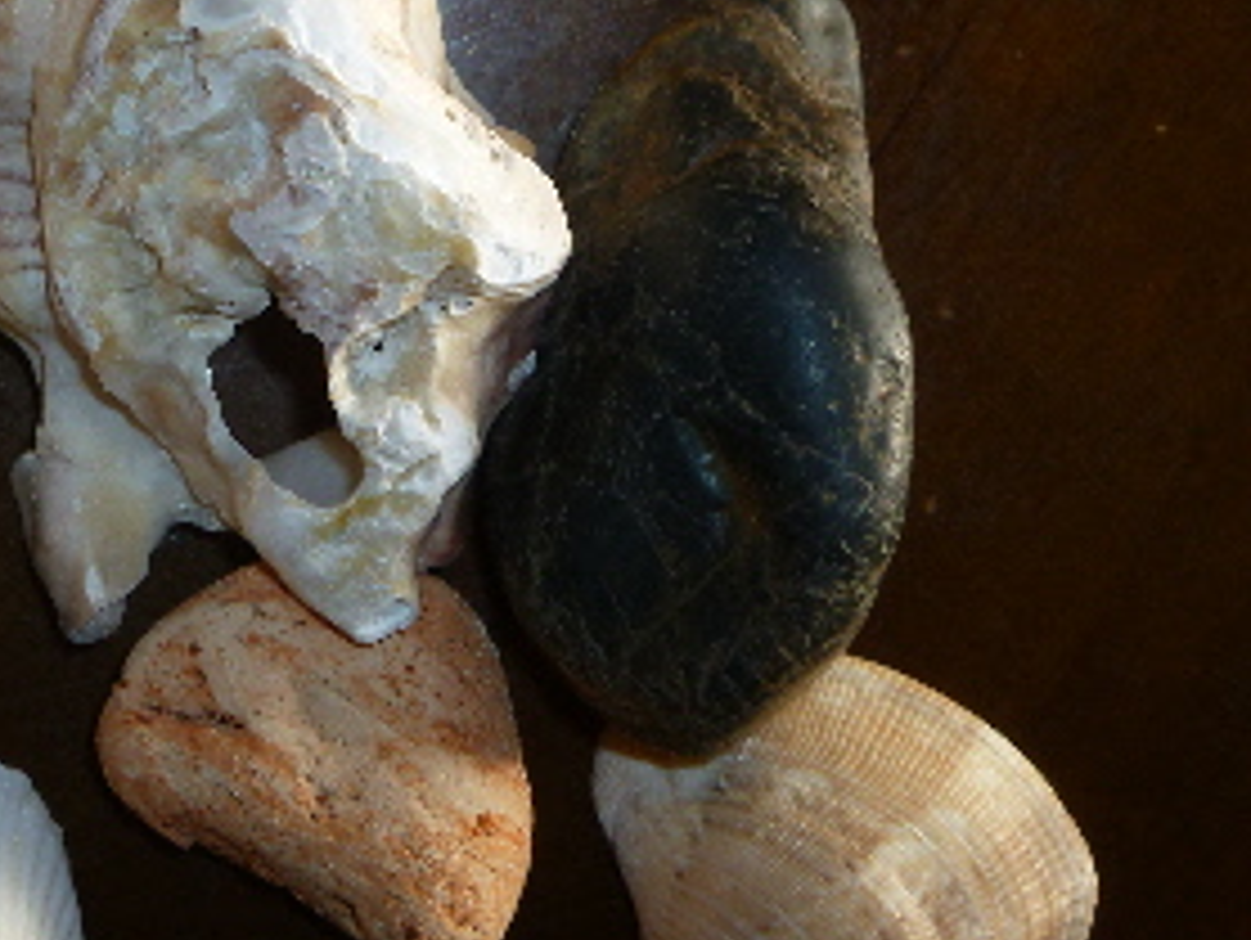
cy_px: 263
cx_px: 292
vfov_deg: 18.6
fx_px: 2857
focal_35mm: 79
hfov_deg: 24.4
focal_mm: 7.9
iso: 100
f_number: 3.3
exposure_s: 1/60
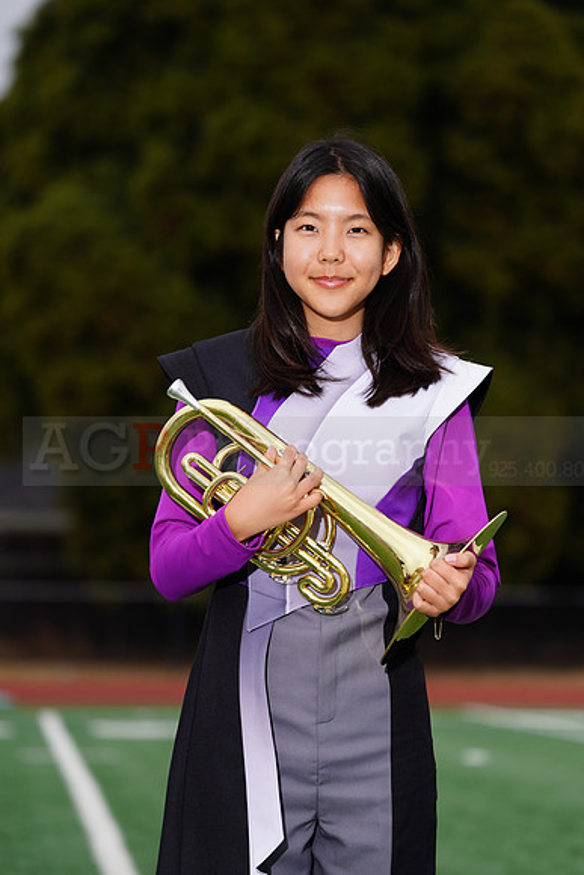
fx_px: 4863
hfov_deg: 6.9
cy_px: 438
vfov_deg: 10.3
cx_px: 292
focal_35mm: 200
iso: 200
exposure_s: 1/160
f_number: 5.6
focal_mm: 200
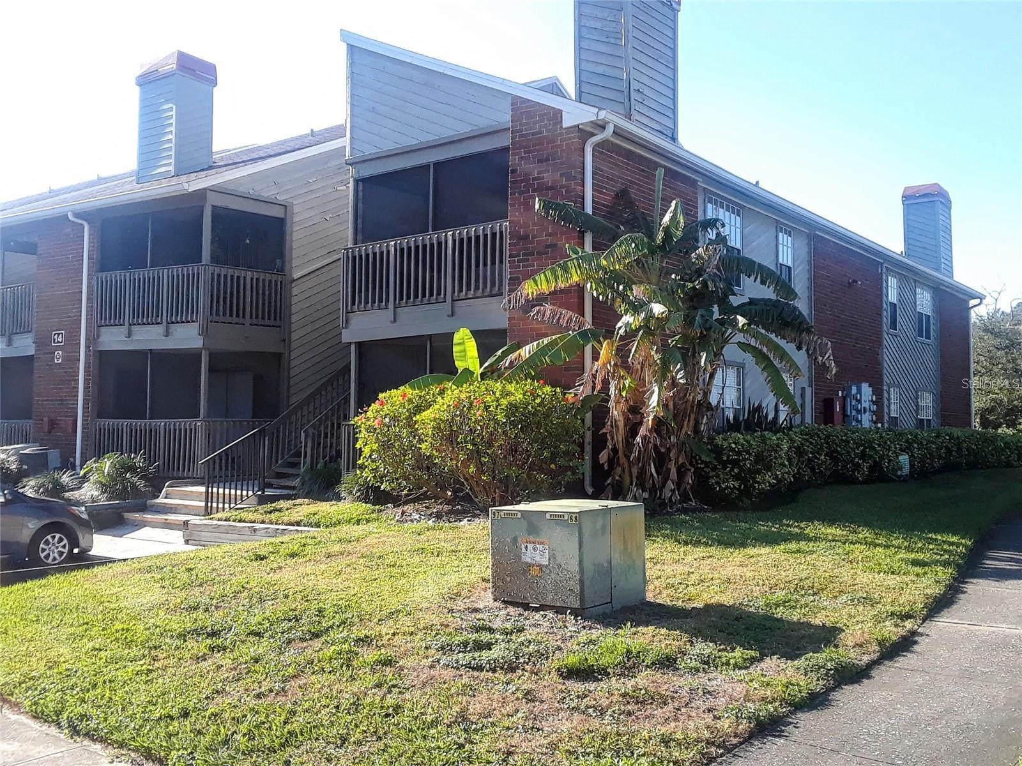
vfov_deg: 46.8
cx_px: 511
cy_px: 383
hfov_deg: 60.0
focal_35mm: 30
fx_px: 886
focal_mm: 2.47
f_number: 1.9
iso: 40
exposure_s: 1/528
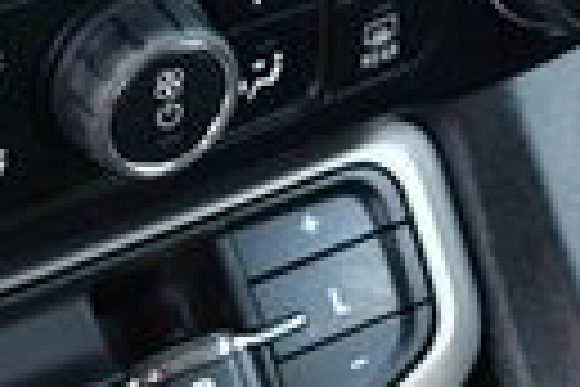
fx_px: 2884
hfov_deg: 11.3
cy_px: -508
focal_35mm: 179
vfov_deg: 7.2
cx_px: -45
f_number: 3.5
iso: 900
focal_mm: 18
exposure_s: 1/125
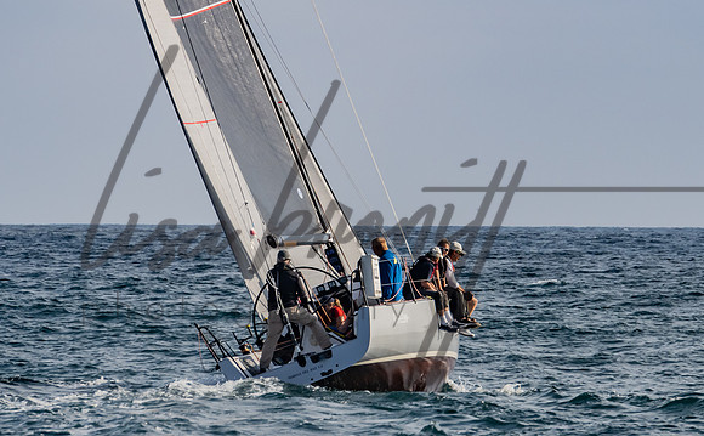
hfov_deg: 4.4
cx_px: 394
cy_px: 18
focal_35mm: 480
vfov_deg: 2.7
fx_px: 9180
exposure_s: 1/1250
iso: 400
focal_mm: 200
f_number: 9
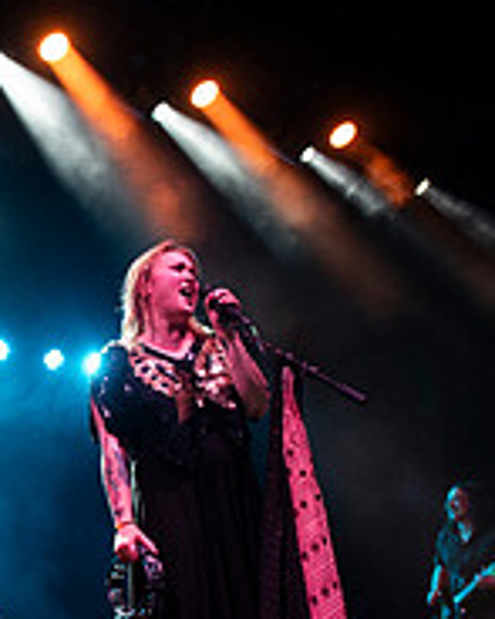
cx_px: -30
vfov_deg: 26.7
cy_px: 389
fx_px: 1301
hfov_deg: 20.6
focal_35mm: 71
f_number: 3.5
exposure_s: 1/320
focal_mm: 24
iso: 2000
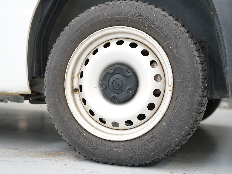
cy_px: 87
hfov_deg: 37.5
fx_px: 342
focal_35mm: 51
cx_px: 115
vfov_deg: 28.6
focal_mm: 46.9
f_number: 2.8
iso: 1000
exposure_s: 1/60
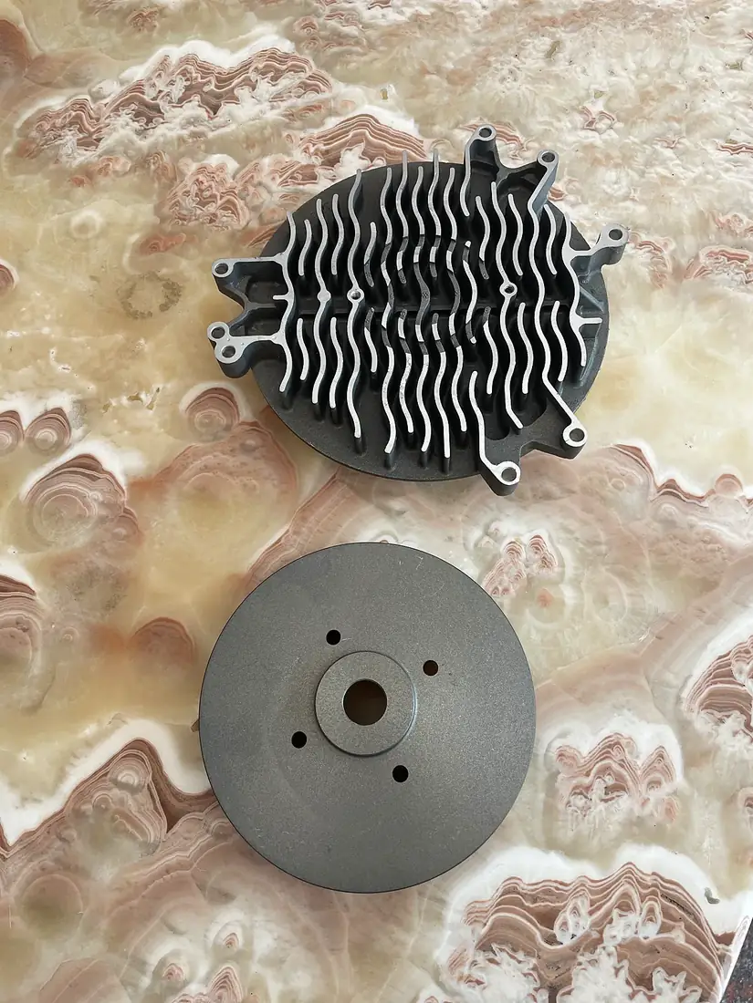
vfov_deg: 67.3
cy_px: 502
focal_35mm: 26
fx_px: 754
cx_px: 376
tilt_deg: -70.4
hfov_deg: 53.1
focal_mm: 4.2
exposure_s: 1/121
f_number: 1.6
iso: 64
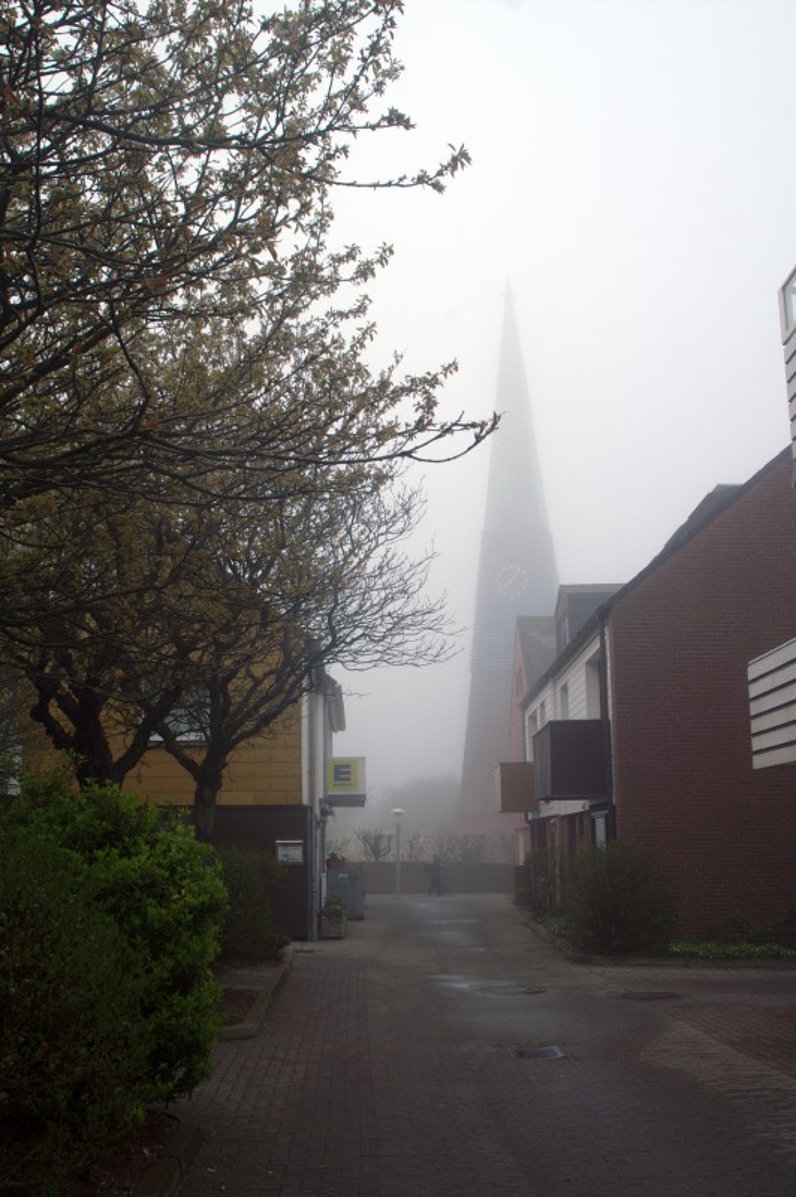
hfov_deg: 36.8
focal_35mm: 36
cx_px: 398
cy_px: 598
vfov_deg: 53.2
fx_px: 1196
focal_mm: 24
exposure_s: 1/125
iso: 100
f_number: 10
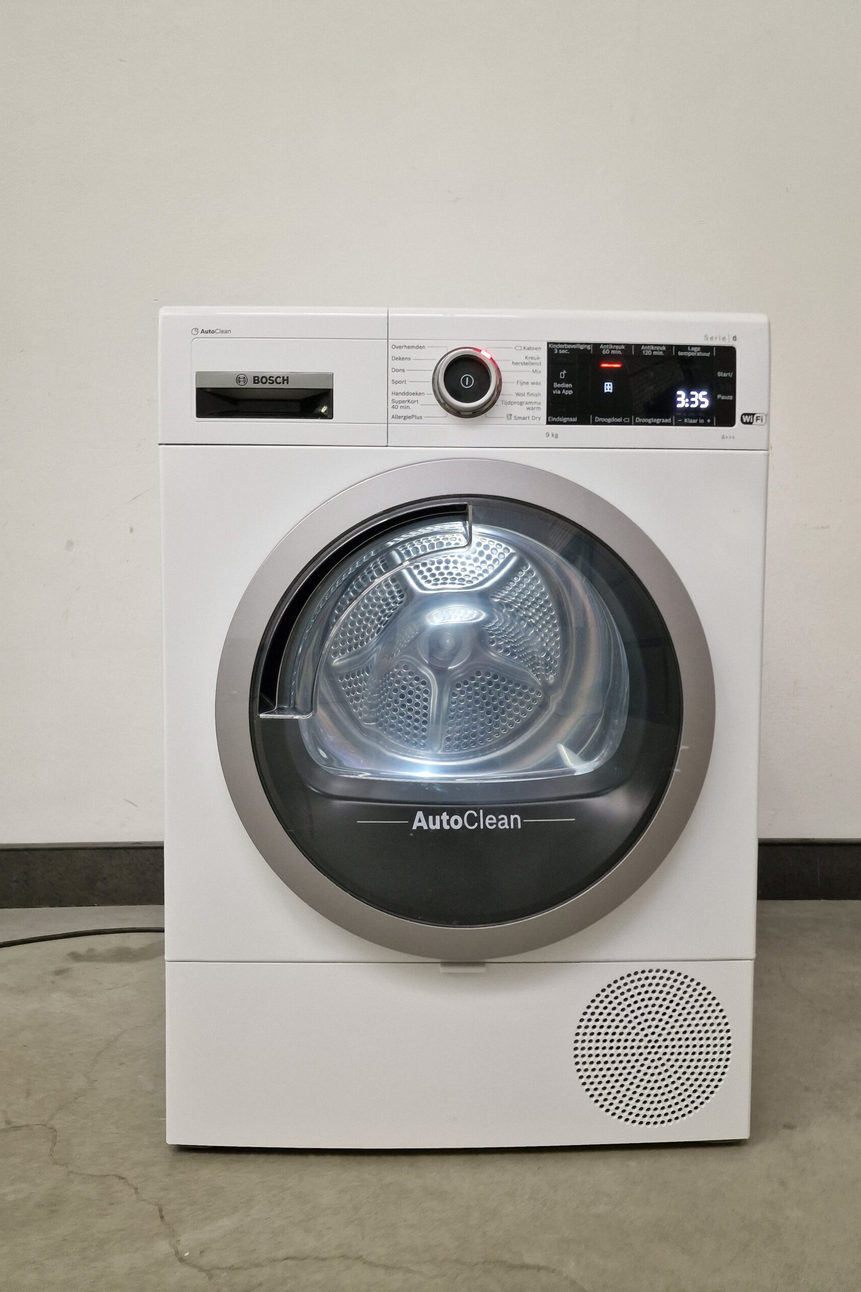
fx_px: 861
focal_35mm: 24
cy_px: 645
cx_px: 440
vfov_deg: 73.7
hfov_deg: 53.1
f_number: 1.8
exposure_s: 1/100
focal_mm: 6.4
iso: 320
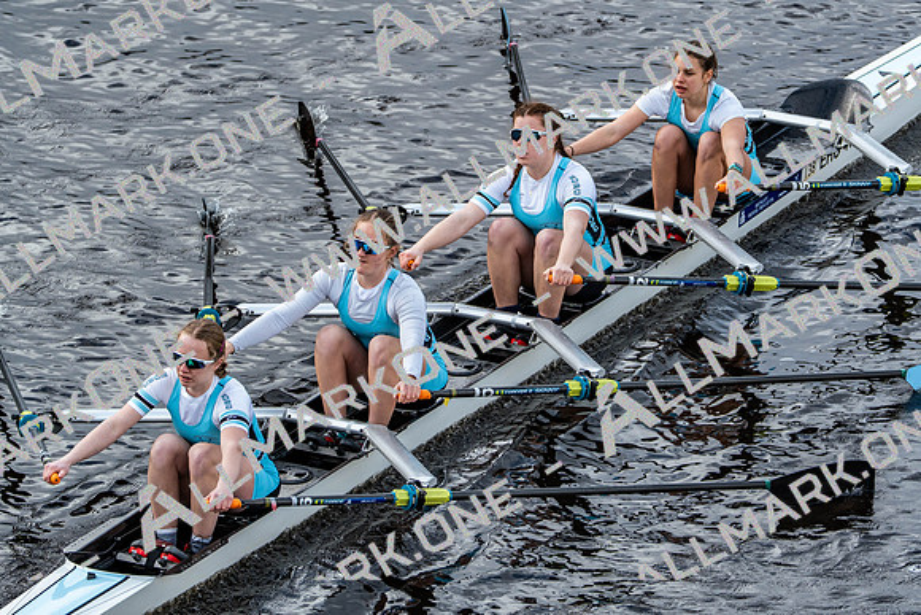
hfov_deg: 5.6
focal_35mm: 365
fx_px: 9340
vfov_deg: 3.8
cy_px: 308
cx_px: 460
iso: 1000
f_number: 6.3
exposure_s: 1/1250
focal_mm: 365
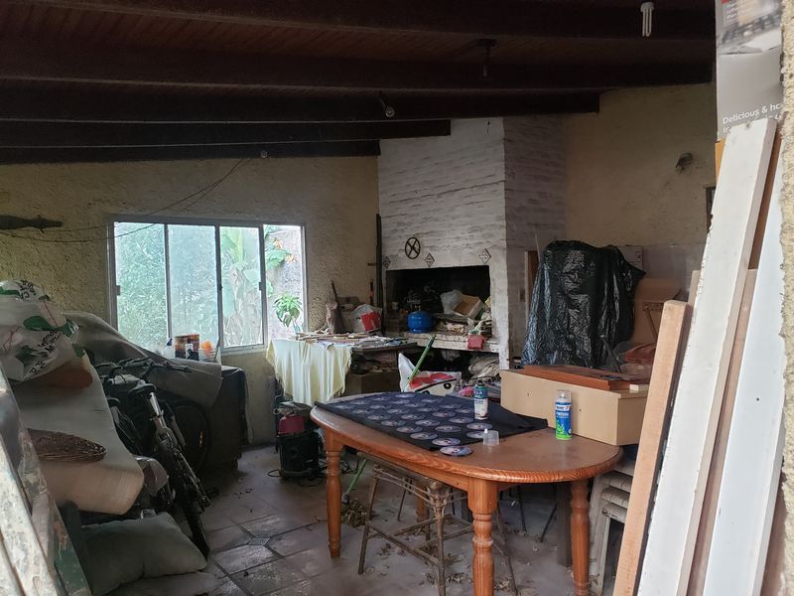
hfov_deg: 67.3
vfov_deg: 53.1
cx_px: 397
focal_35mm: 26
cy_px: 298
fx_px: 596
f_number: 2.4
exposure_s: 1/50
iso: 500
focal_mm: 4.3
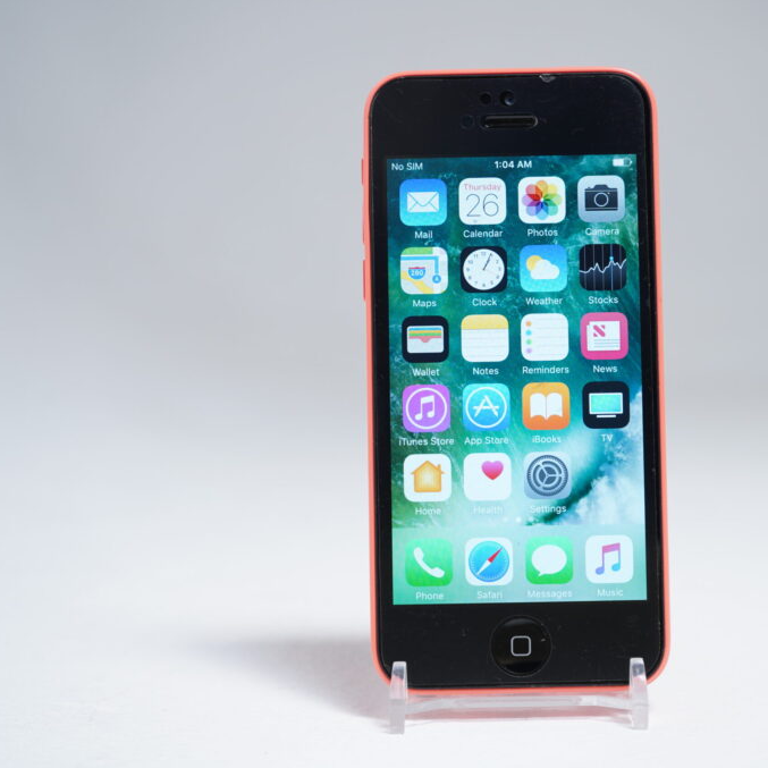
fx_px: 1581
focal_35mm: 63
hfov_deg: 27.1
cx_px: 514
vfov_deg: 27.3
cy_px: 385
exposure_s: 1/6
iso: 160
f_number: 6.3
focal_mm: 49
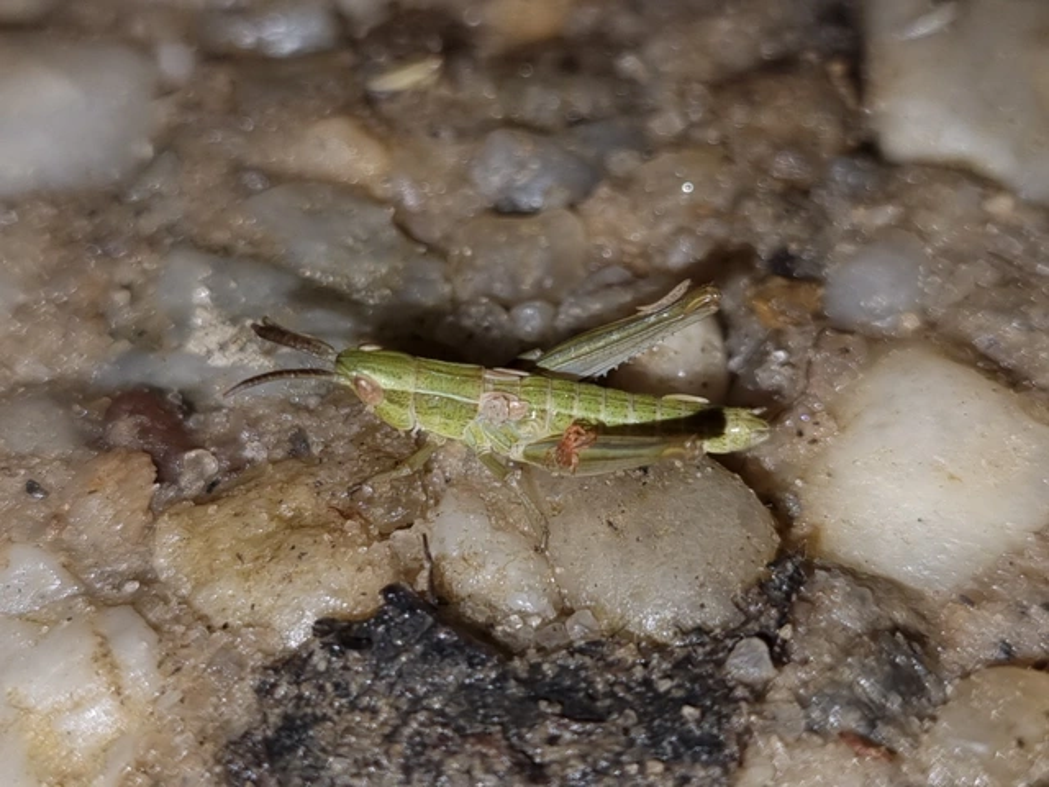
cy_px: 394
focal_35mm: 26
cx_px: 524
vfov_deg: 53.1
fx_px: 788
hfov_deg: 67.3
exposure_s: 1/435
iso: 50
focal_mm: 5.4
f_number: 1.8
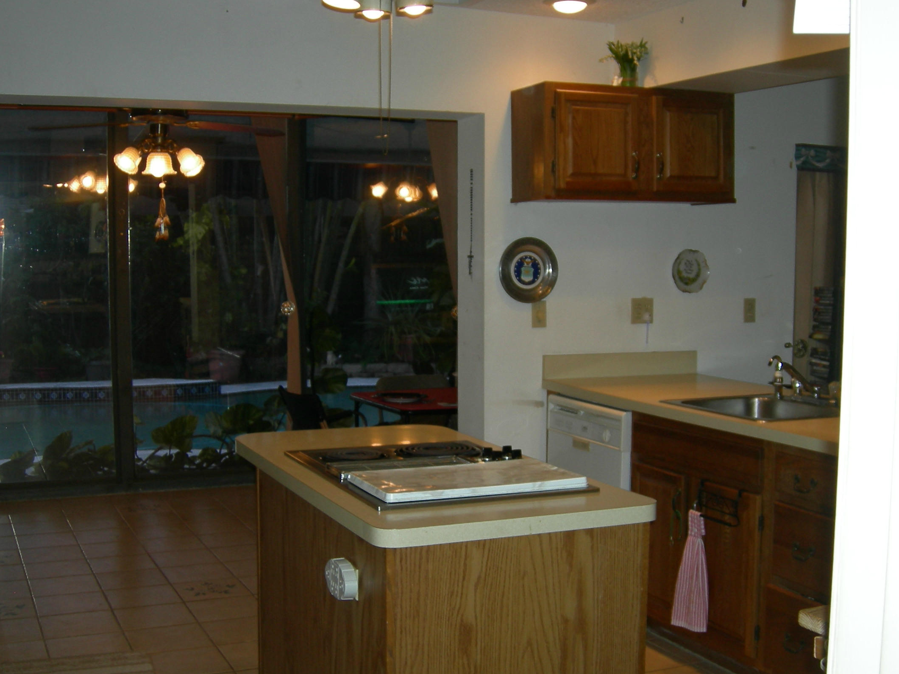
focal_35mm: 44
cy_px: 361
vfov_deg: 32.9
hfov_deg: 42.9
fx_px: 1143
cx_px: 451
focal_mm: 7.5
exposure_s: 1/60.1
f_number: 2.7
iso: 64
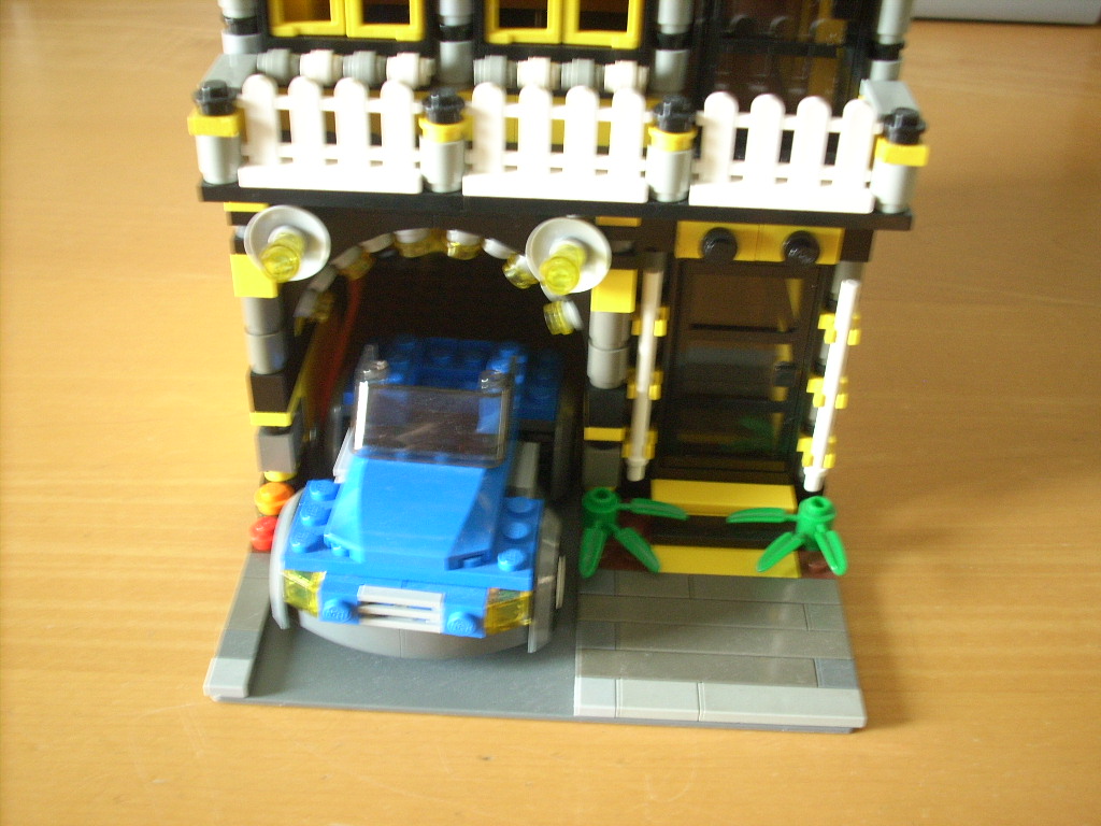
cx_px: 550
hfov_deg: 50.1
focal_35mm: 37
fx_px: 1177
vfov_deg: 38.7
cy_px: 413
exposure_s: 1/6.2
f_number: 2.8
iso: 200
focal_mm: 6.2
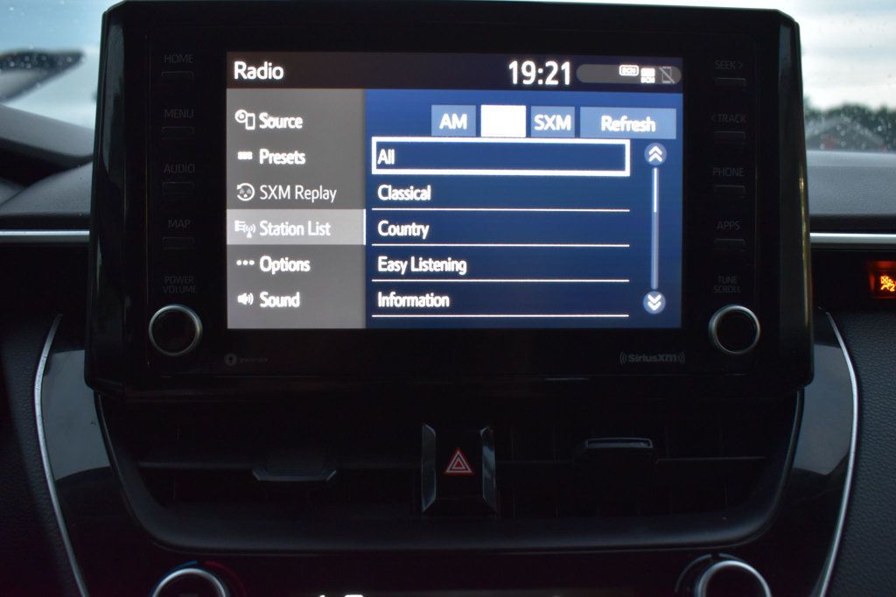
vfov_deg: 38.3
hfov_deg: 55.1
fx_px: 858
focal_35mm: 34
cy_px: 298
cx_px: 448
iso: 1250
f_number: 6.3
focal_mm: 23
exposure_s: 1/15
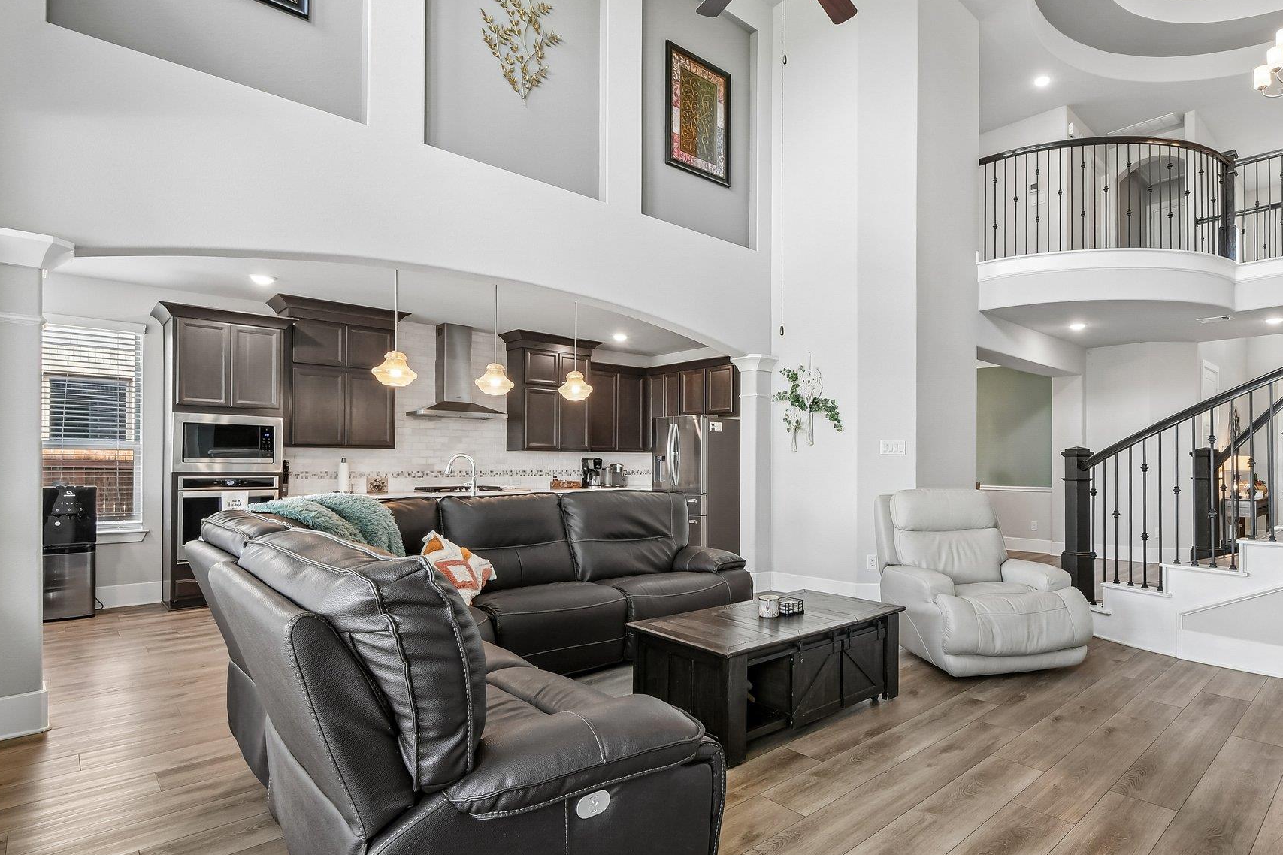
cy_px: 461
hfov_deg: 89.0
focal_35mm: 18
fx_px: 641
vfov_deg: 67.3
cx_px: 761
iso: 400
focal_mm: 10
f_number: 8
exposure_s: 1/10
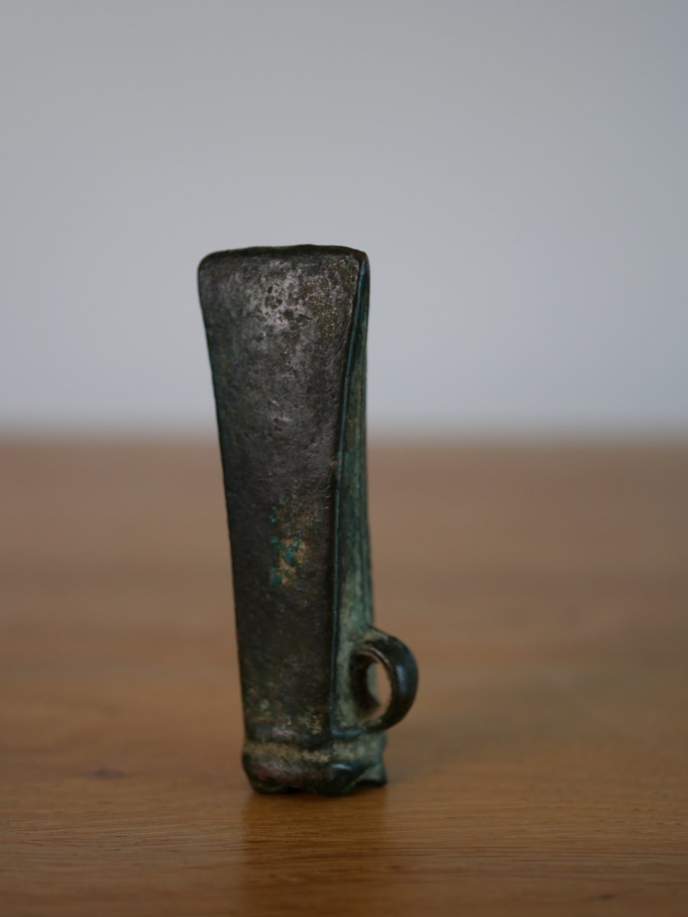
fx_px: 1590
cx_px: 344
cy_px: 458
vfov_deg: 32.2
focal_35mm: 60
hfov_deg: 24.4
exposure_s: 1/60
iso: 400
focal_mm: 30
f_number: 2.8
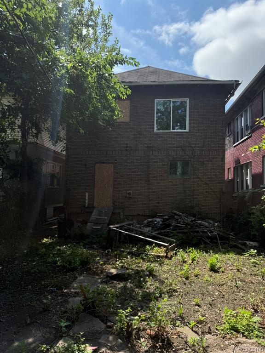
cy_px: 176
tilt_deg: +4.6
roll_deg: -1.5
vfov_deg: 71.6
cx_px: 132
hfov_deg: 56.8
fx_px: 245
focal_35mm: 24
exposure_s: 1/8130
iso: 80
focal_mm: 6.76
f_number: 1.78
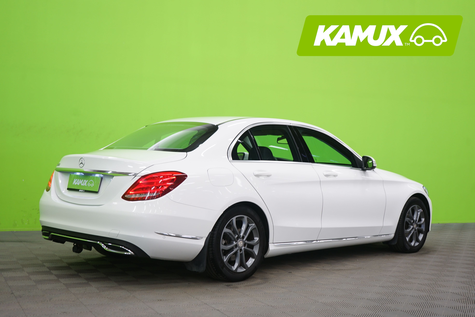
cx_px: 238
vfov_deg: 27.5
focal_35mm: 49
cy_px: 158
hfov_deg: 40.3
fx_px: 646
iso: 400
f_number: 5
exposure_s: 1/8
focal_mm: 49
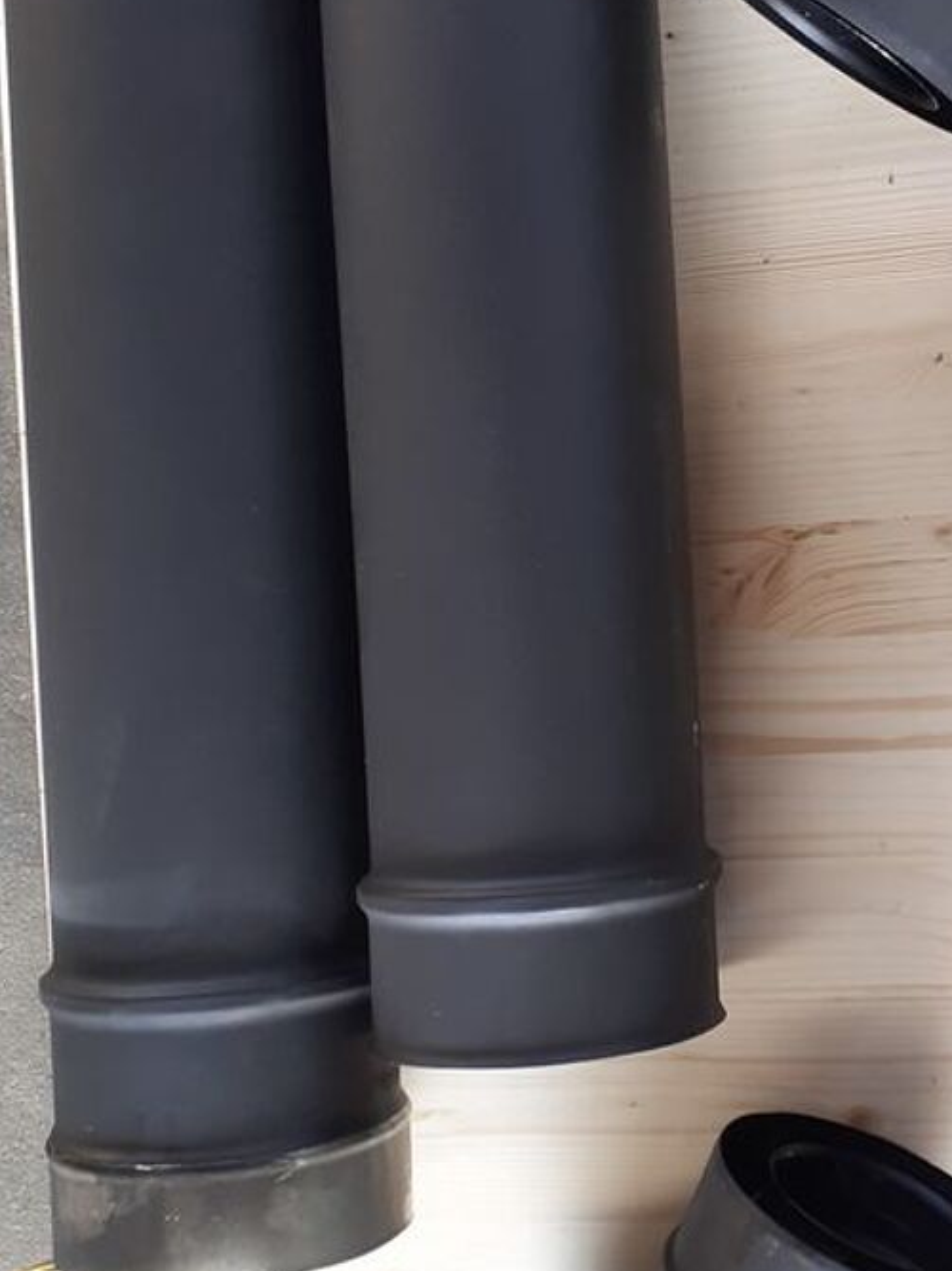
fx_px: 1981
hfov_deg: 26.3
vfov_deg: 35.5
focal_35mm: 54
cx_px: 828
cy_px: 603
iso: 64
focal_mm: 3.6
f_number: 1.9
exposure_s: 1/50
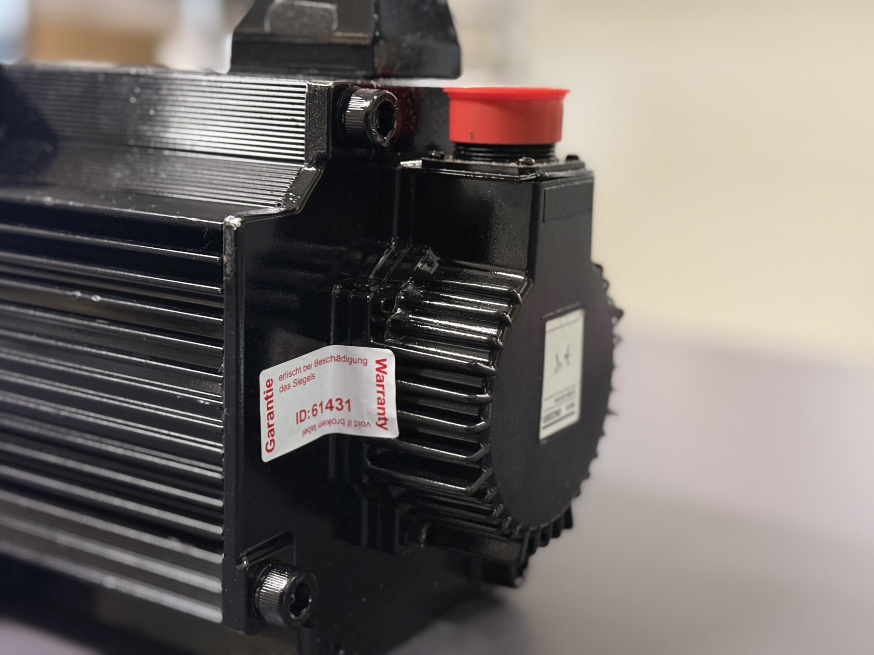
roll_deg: -2.2
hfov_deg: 39.7
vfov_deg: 30.3
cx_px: 437
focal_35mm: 48
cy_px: 328
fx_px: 1212
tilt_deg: -12.3
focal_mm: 6.76
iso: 500
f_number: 1.78
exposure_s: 1/33
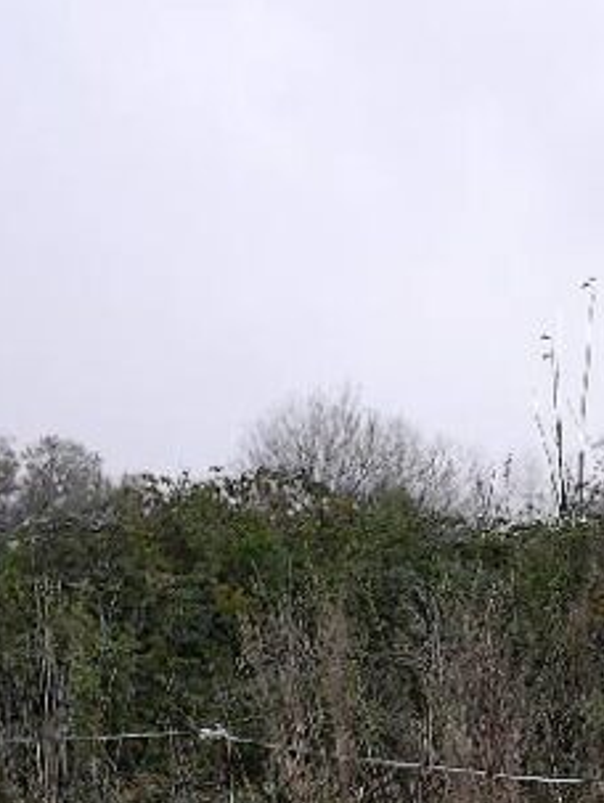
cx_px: 948
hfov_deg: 10.6
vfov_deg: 14.4
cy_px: 784
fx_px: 3134
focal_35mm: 135
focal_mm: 20
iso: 160
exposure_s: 1/800
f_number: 1.8
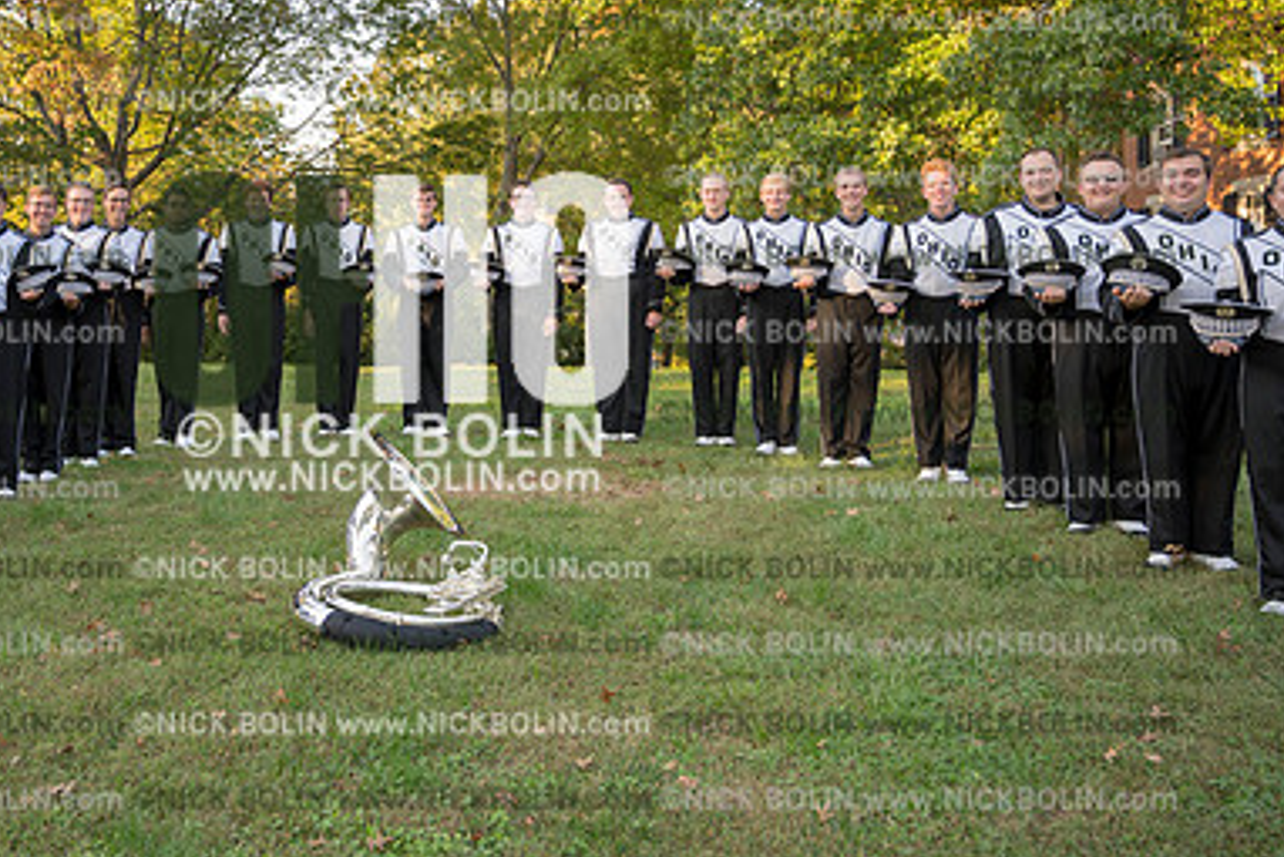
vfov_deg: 34.9
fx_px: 1356
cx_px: 390
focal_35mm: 38
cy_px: 334
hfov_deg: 49.4
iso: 125
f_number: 4
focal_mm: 25
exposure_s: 1/80
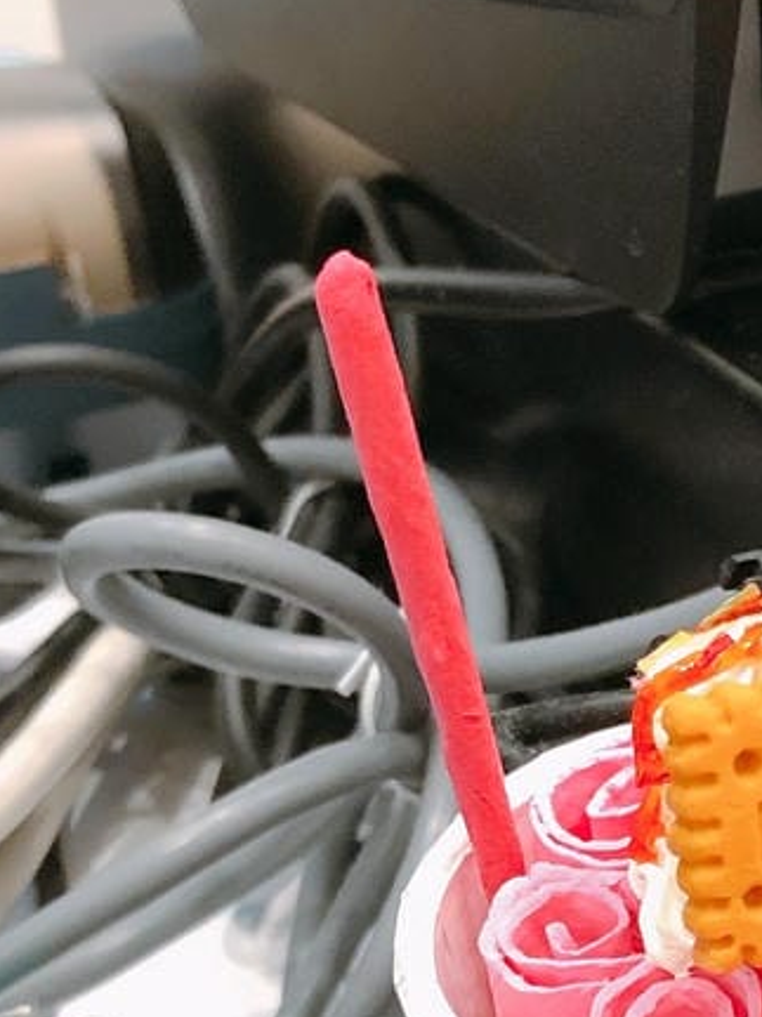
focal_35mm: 104
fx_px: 3054
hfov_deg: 14.1
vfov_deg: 18.6
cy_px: 880
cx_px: 712
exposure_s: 1/15
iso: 50
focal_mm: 3.99
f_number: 1.8
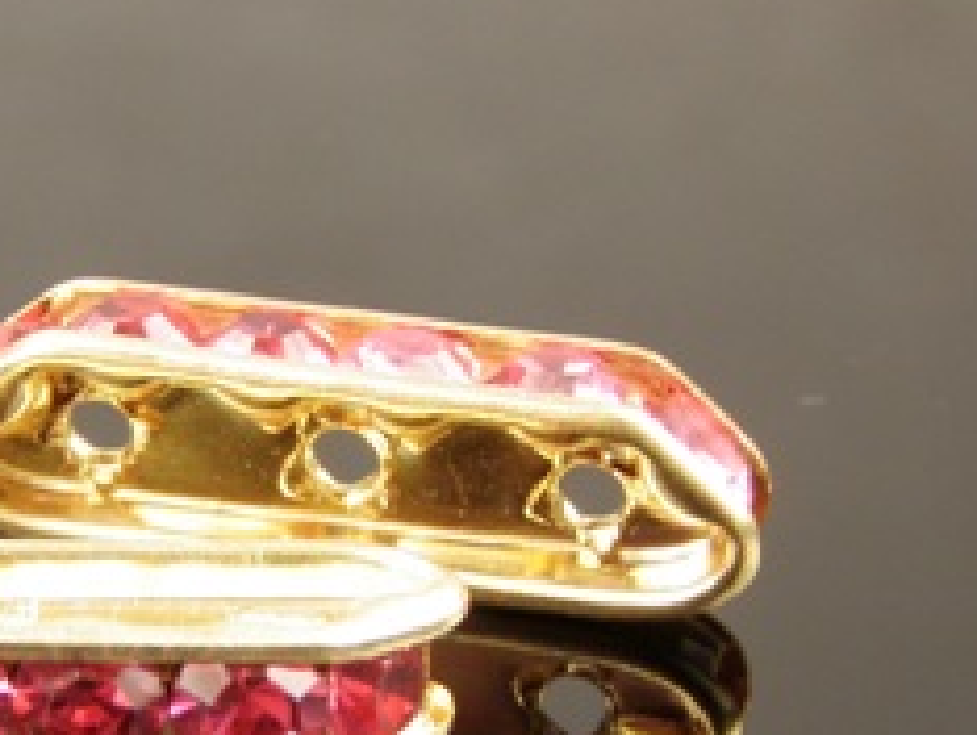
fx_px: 2458
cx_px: 154
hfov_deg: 22.1
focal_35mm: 87
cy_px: 597
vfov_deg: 16.9
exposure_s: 1/40
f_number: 4
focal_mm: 9.13
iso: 160
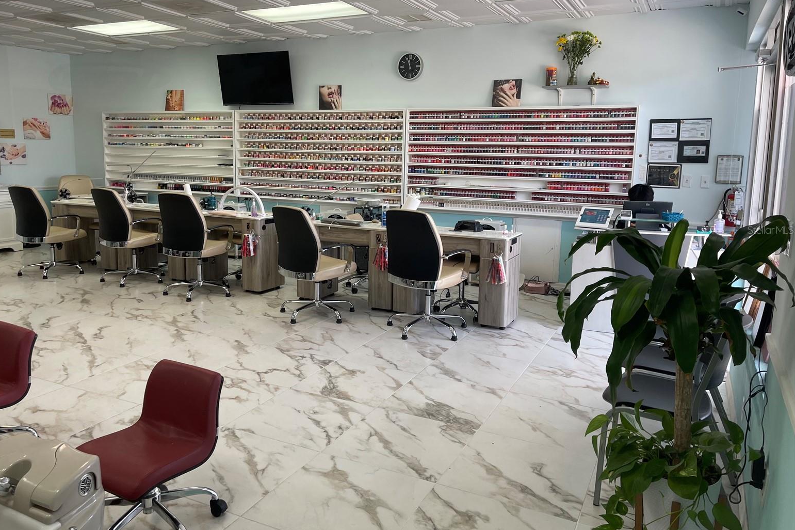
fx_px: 596
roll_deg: -0.8
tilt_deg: -7.7
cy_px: 230
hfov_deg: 67.4
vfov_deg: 47.8
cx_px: 383
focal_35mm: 27
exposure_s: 1/120
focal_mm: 5.1
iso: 40
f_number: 1.6
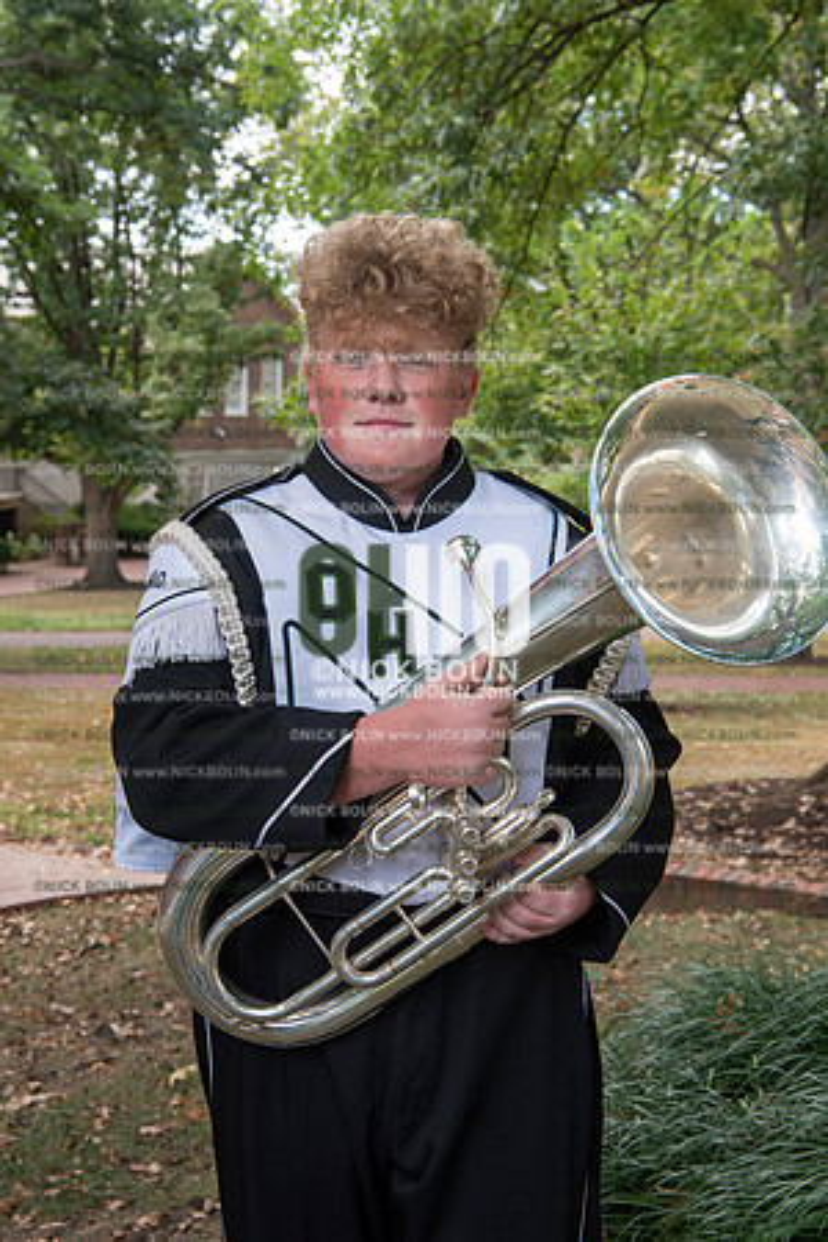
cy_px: 621
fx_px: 1794
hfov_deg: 26.0
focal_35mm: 52
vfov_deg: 38.2
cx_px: 414
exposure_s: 1/100
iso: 500
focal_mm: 52
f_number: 8
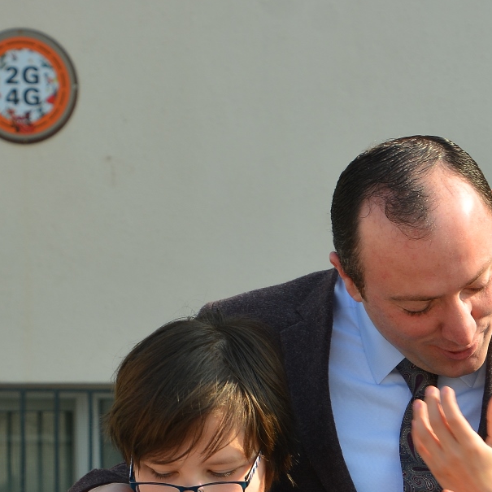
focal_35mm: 235
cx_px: 375
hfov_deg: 7.4
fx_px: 3779
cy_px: 464
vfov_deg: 7.4
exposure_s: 1/160
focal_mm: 62
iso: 100
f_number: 7.1
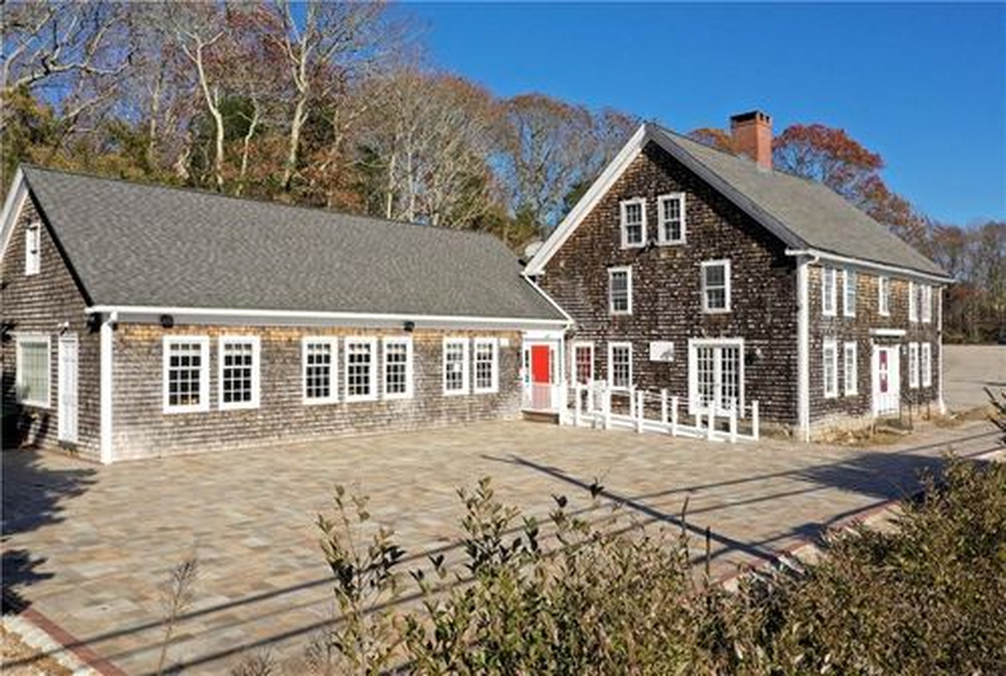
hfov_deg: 65.3
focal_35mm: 28
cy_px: 338
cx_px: 503
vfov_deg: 46.6
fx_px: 784
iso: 100
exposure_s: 1/240
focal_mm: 10.26
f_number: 9
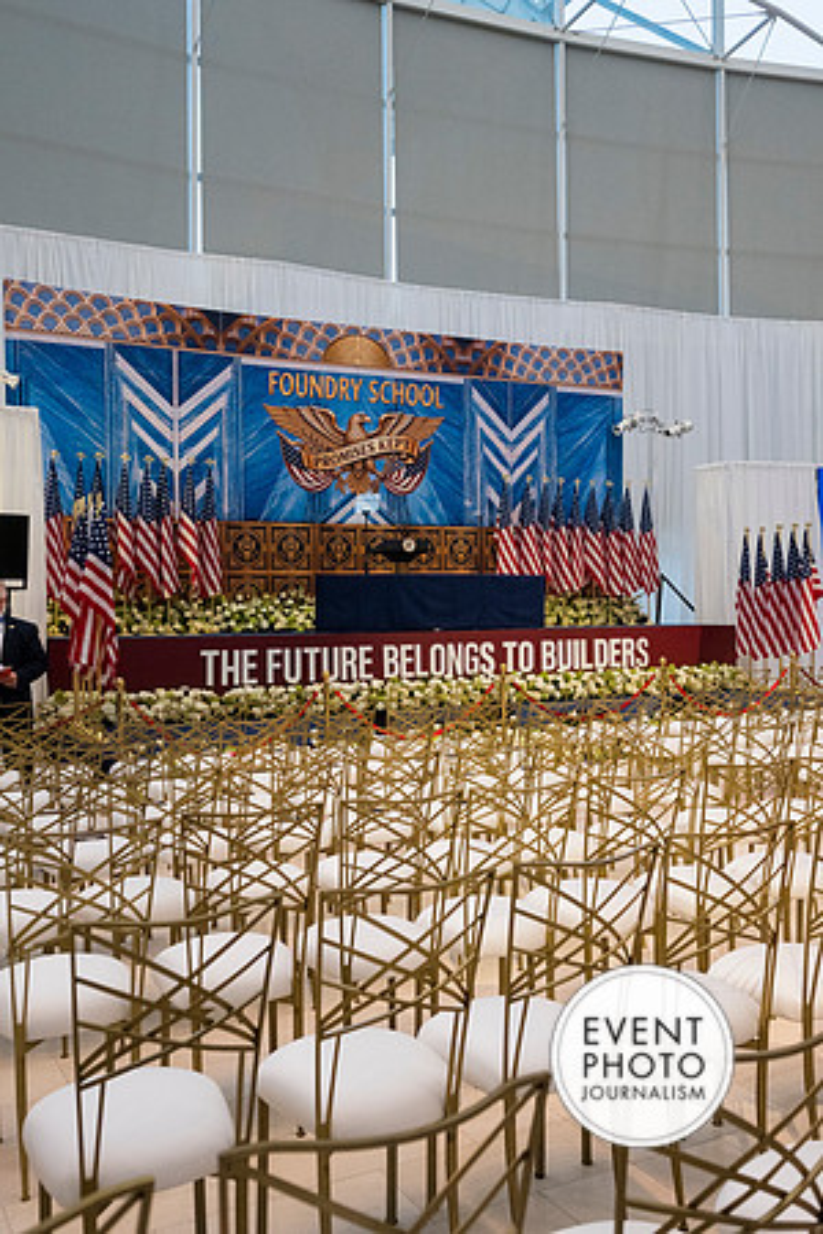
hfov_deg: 43.6
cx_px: 412
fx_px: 1029
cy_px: 617
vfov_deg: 61.9
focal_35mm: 30
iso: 2200
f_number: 4
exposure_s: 1/320
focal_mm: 30
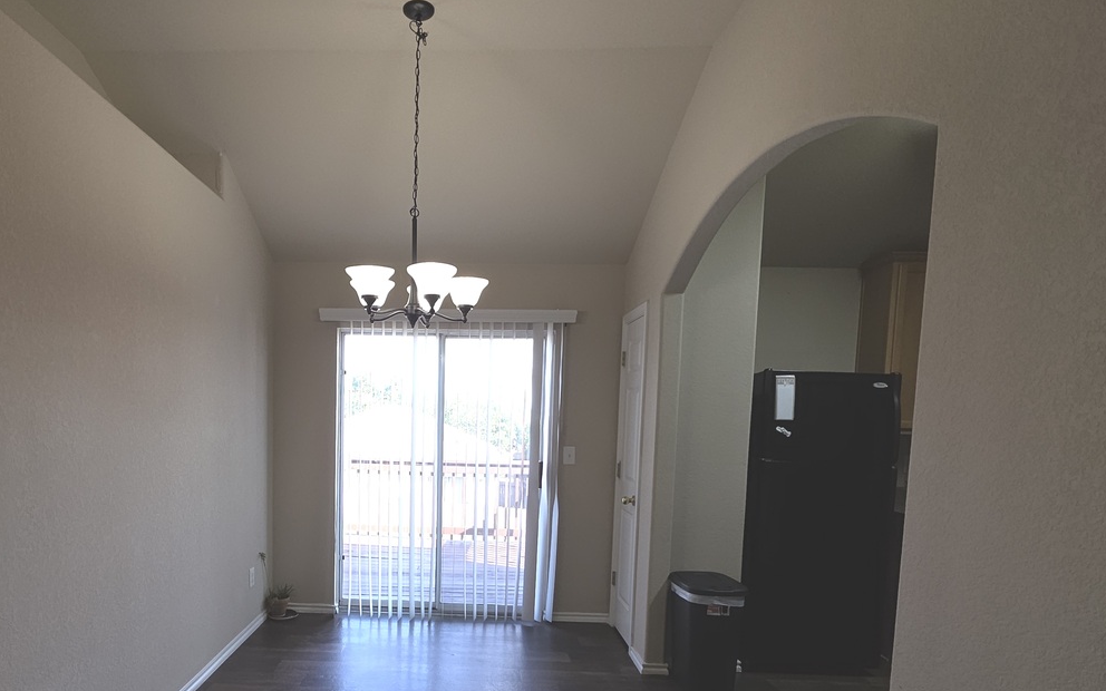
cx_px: 435
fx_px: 603
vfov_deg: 58.2
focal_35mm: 20
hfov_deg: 83.9
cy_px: 465
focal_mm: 2.2
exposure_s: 1/60
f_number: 1.9
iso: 25
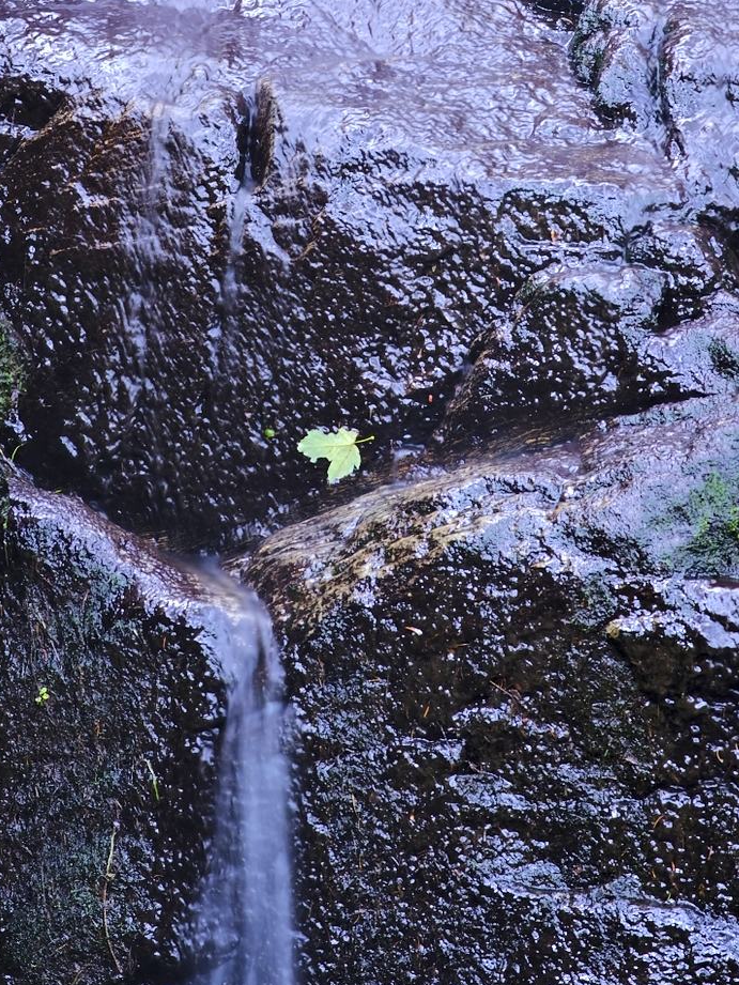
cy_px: 41
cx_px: 327
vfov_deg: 5.8
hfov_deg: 4.3
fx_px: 9761
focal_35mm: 343
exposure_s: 15
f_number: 13
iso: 100
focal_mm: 200
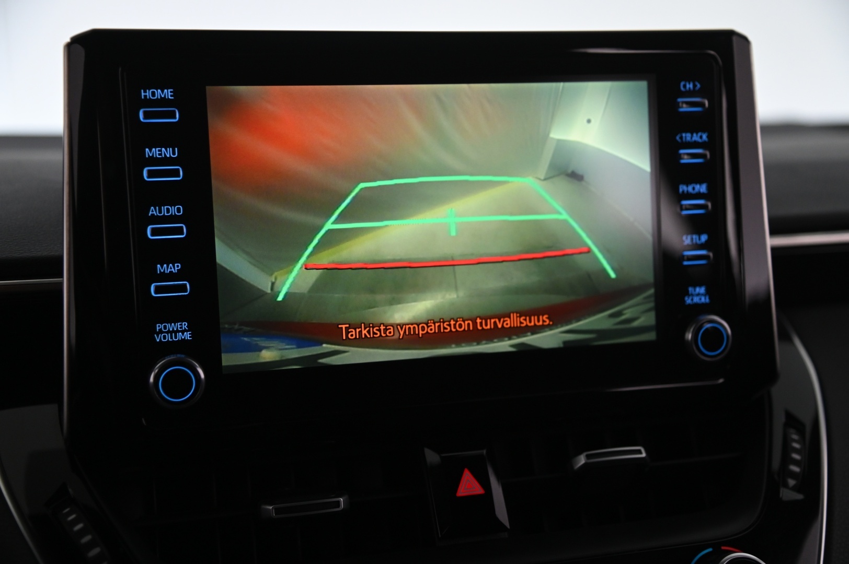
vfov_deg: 26.9
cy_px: 282
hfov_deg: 39.6
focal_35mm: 50
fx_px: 1178
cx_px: 424
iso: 2000
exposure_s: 1/60
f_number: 4
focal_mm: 50
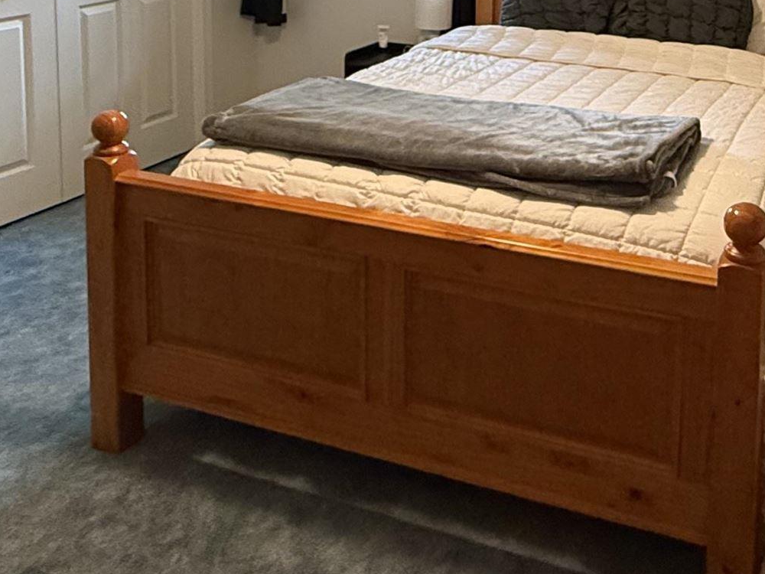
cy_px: -60
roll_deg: -1.2
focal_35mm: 43
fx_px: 950
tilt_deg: -5.5
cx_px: 597
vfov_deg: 30.1
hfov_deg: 42.2
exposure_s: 1/60
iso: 500
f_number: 2.2
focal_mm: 2.22
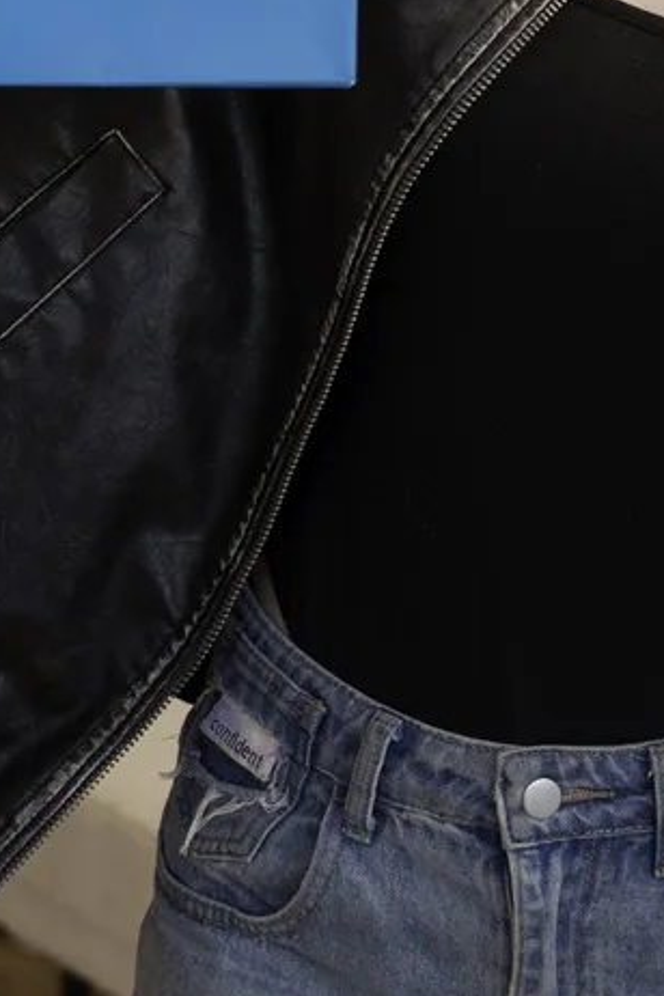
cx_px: 336
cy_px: -47
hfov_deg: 8.7
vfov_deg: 12.8
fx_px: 4371
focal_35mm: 158
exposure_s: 1/320
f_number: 2.8
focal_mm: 38
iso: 400
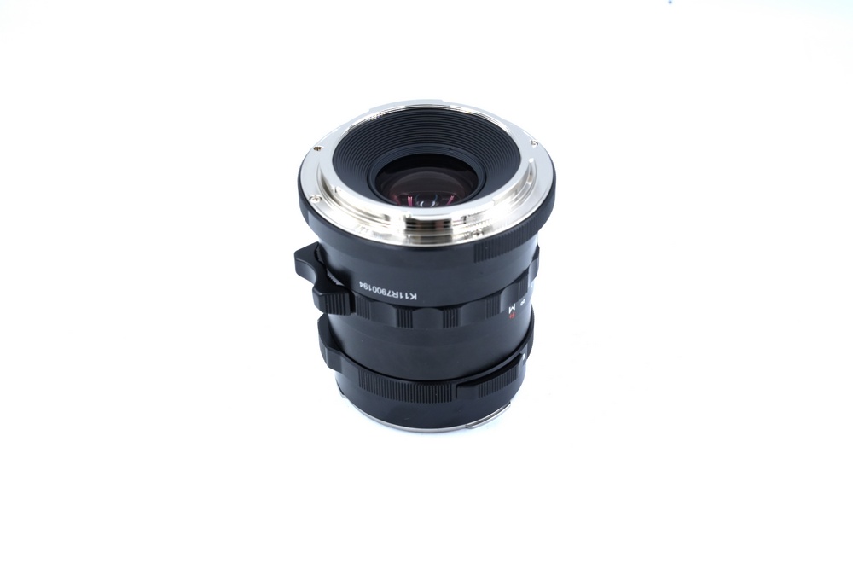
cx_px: 426
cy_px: 284
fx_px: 1303
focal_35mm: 55
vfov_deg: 24.6
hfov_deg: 36.2
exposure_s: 1/125
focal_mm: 55
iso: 800
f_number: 14
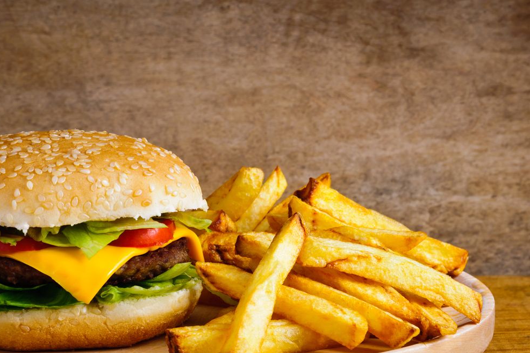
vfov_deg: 12.8
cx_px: 197
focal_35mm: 107
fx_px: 1575
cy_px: 216
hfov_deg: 19.1
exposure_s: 1/250
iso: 100
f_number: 11
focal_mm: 56
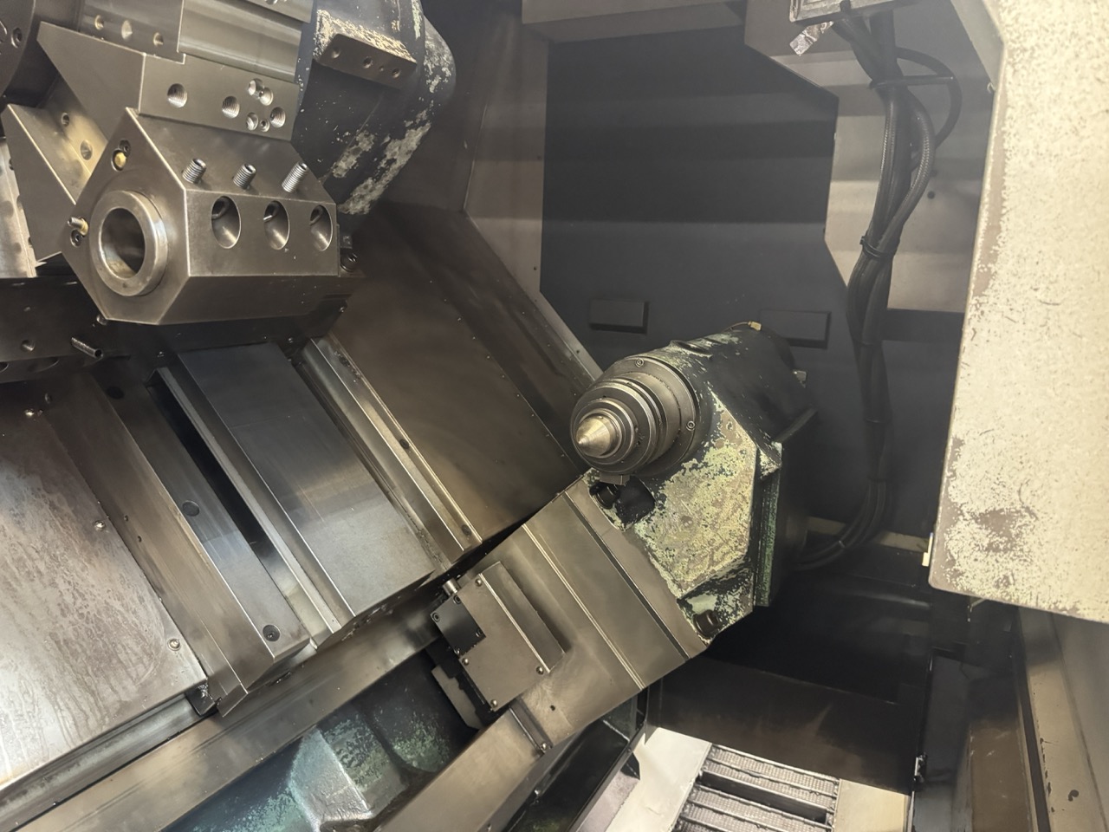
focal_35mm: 24
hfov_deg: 71.6
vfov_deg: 56.8
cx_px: 554
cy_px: 416
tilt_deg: -12.6
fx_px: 769
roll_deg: -2.7
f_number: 1.78
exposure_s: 1/40
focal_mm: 6.76
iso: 800
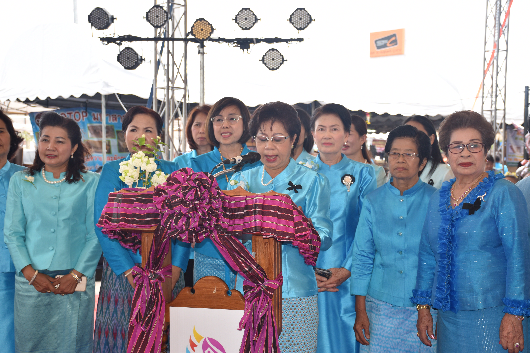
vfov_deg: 23.8
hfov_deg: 35.1
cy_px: 176
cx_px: 265
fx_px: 839
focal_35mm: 57
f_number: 5.6
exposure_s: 1/125
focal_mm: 38
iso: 110
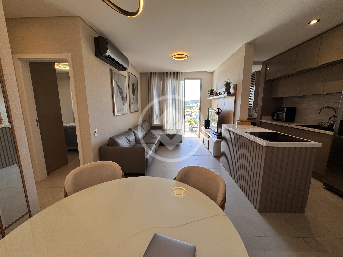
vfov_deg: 85.7
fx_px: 139
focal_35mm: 14
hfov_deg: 102.1
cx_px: 172
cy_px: 128
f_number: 2.2
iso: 64
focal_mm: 2.22
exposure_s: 1/120
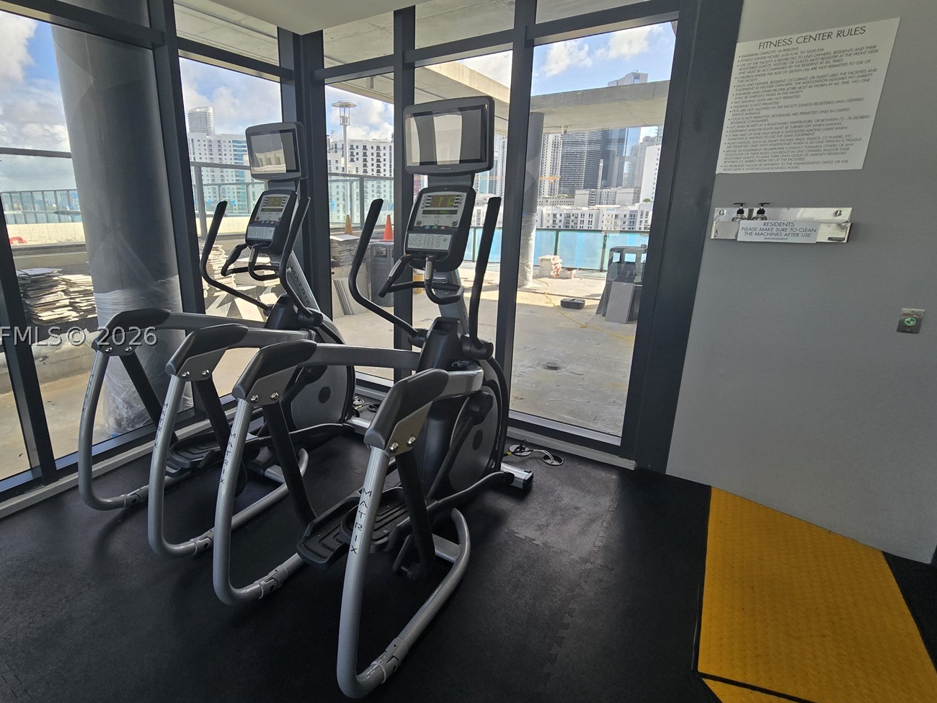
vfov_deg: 78.1
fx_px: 433
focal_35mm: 16
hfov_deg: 93.4
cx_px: 378
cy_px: 336
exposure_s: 1/300
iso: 50
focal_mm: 2.2
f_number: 2.2
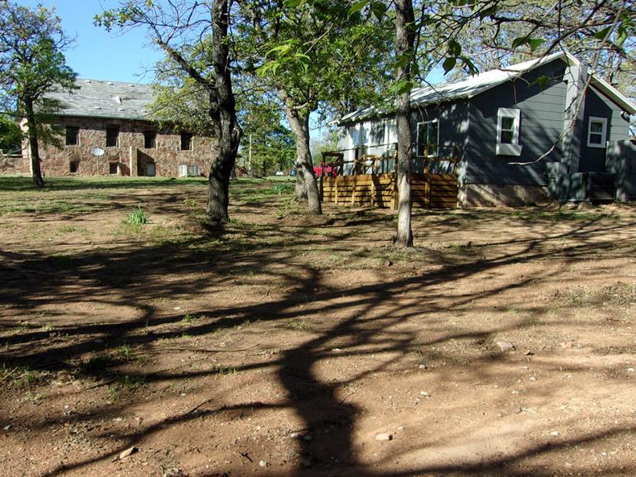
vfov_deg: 40.5
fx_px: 643
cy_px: 280
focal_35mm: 35
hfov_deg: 52.6
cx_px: 305
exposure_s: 1/50
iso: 80
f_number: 10.4
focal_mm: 4.9
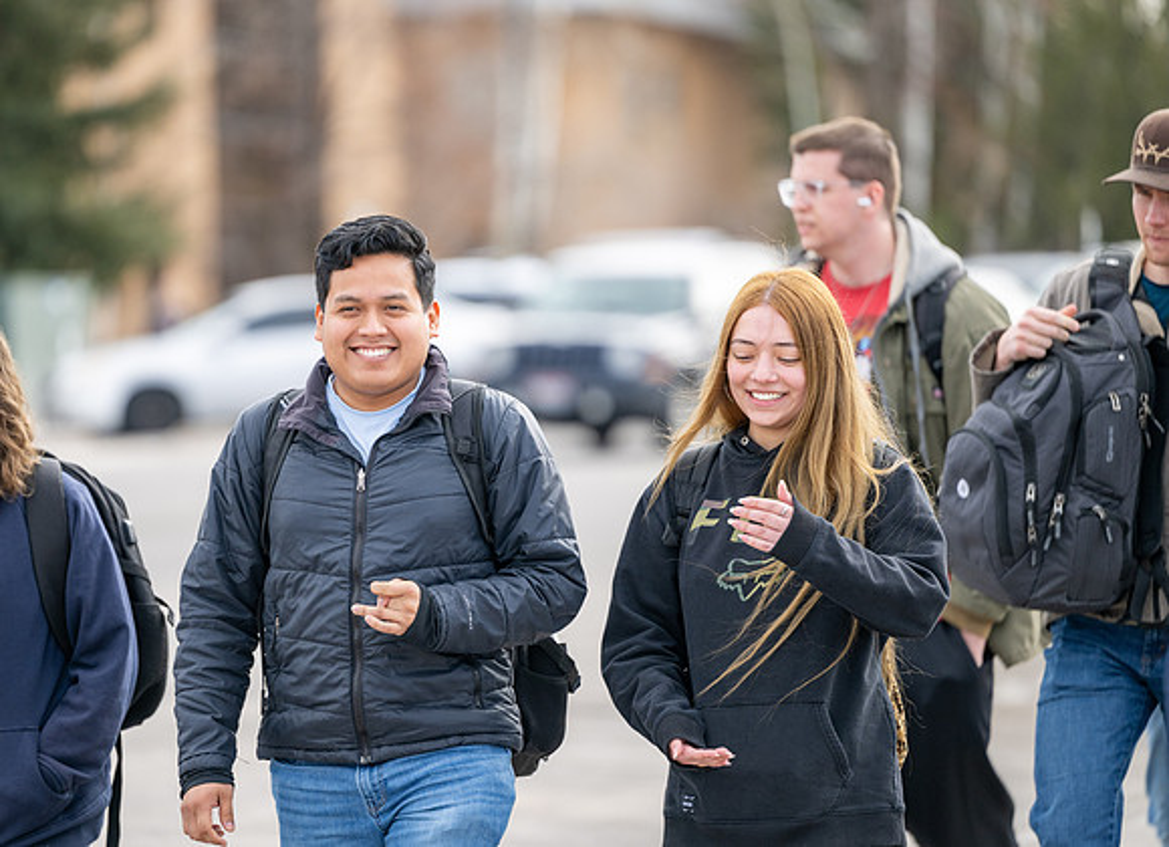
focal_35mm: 225
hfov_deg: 8.9
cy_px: 398
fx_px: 7489
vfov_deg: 6.5
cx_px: 495
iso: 320
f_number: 2.8
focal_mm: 200
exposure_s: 1/2000
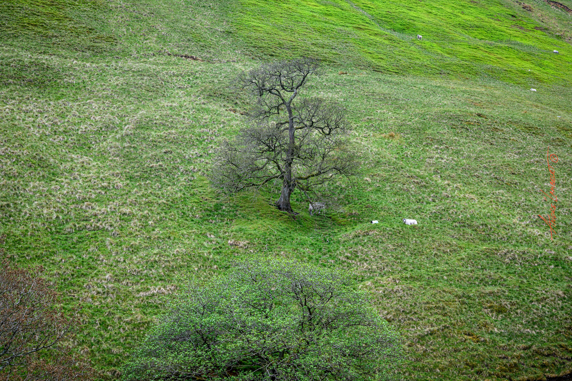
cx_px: 286
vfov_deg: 27.0
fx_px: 794
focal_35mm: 50
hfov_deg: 39.6
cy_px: 190
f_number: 9
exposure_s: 1/160
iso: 250
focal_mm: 50
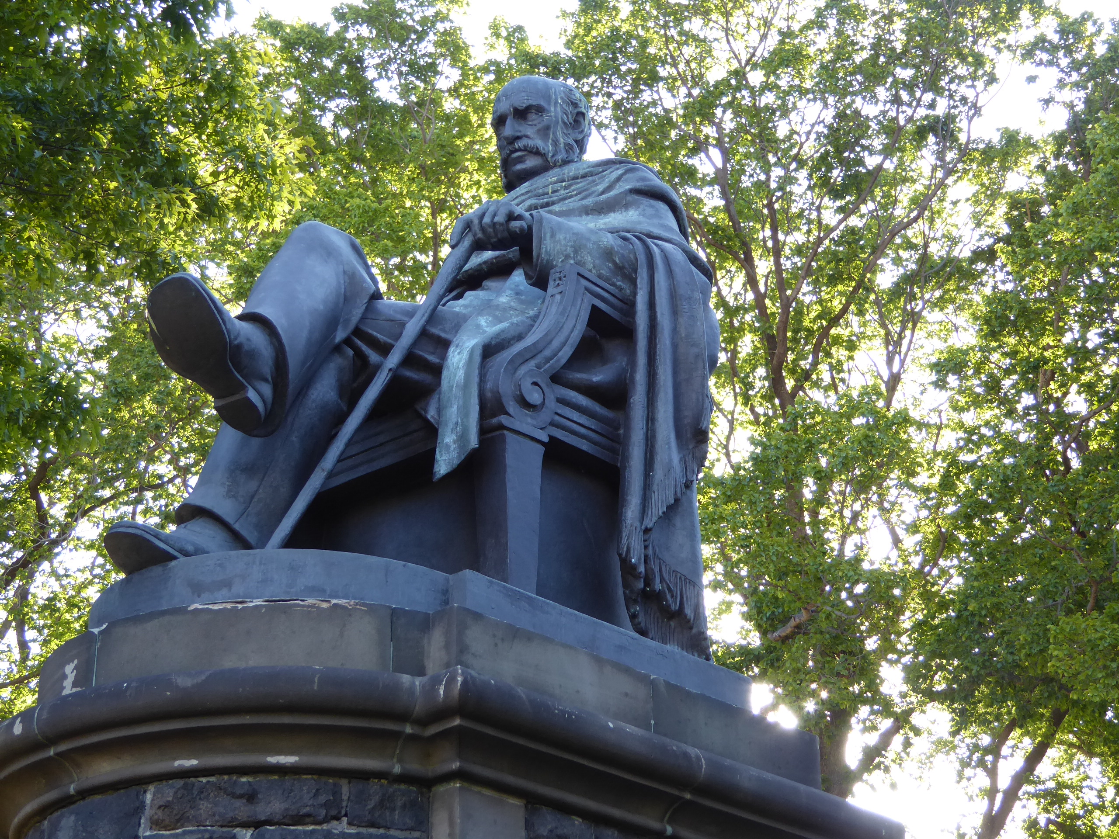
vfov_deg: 17.4
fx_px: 2748
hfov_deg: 23.0
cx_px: 560
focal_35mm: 85
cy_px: 420
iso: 160
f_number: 4.7
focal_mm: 14.1
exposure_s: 1/60
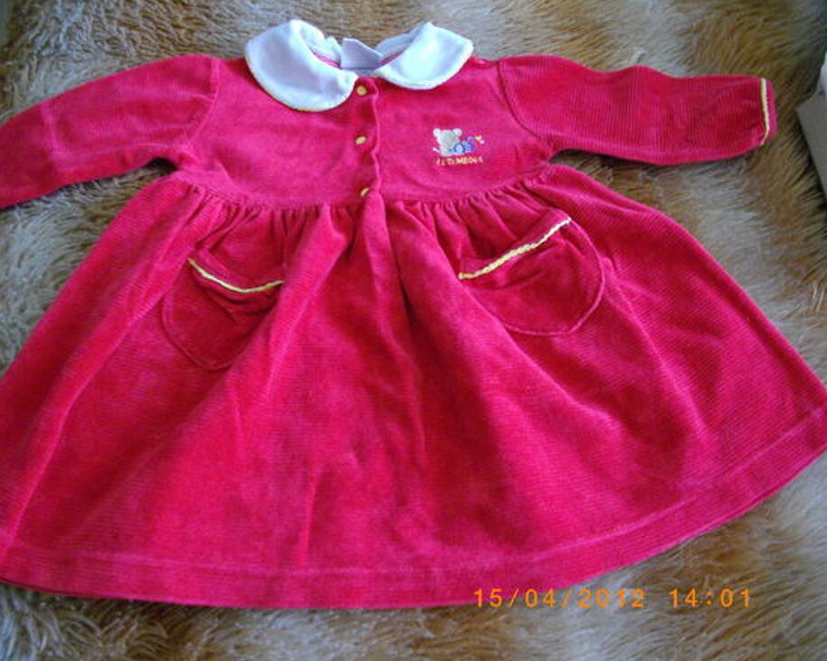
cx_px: 393
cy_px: 334
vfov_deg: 43.3
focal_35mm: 34
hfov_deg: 52.8
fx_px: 832
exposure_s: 1/50
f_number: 2.9
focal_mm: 5.7
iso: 398
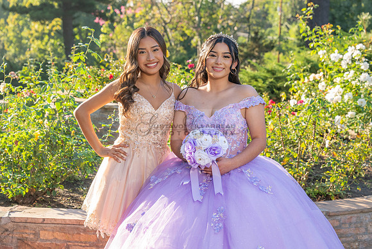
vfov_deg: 18.6
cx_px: 186
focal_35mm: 73
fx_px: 756
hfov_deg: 27.6
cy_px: 124
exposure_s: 1/200
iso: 200
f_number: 5.6
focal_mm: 70
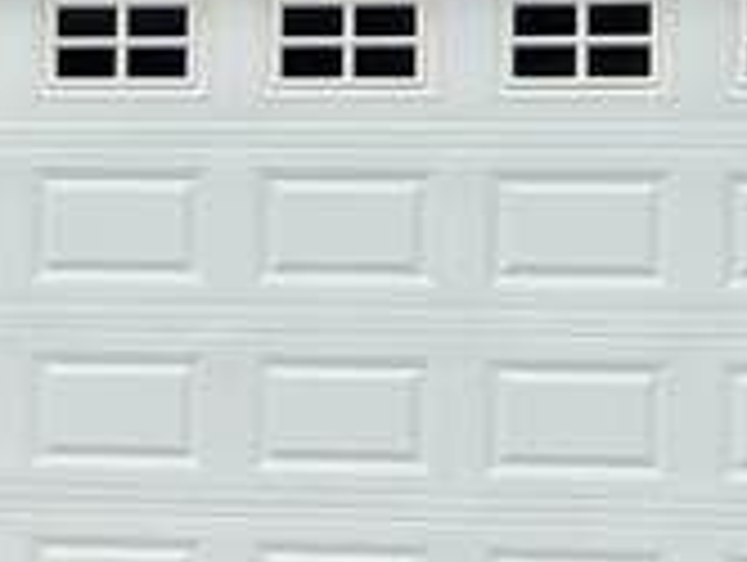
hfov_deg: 9.4
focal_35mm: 200
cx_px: -616
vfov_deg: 7.4
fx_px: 4322
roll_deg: -1.1
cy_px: 288
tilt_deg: -0.1
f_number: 1.5
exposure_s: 1/3704
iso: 50
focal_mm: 5.7
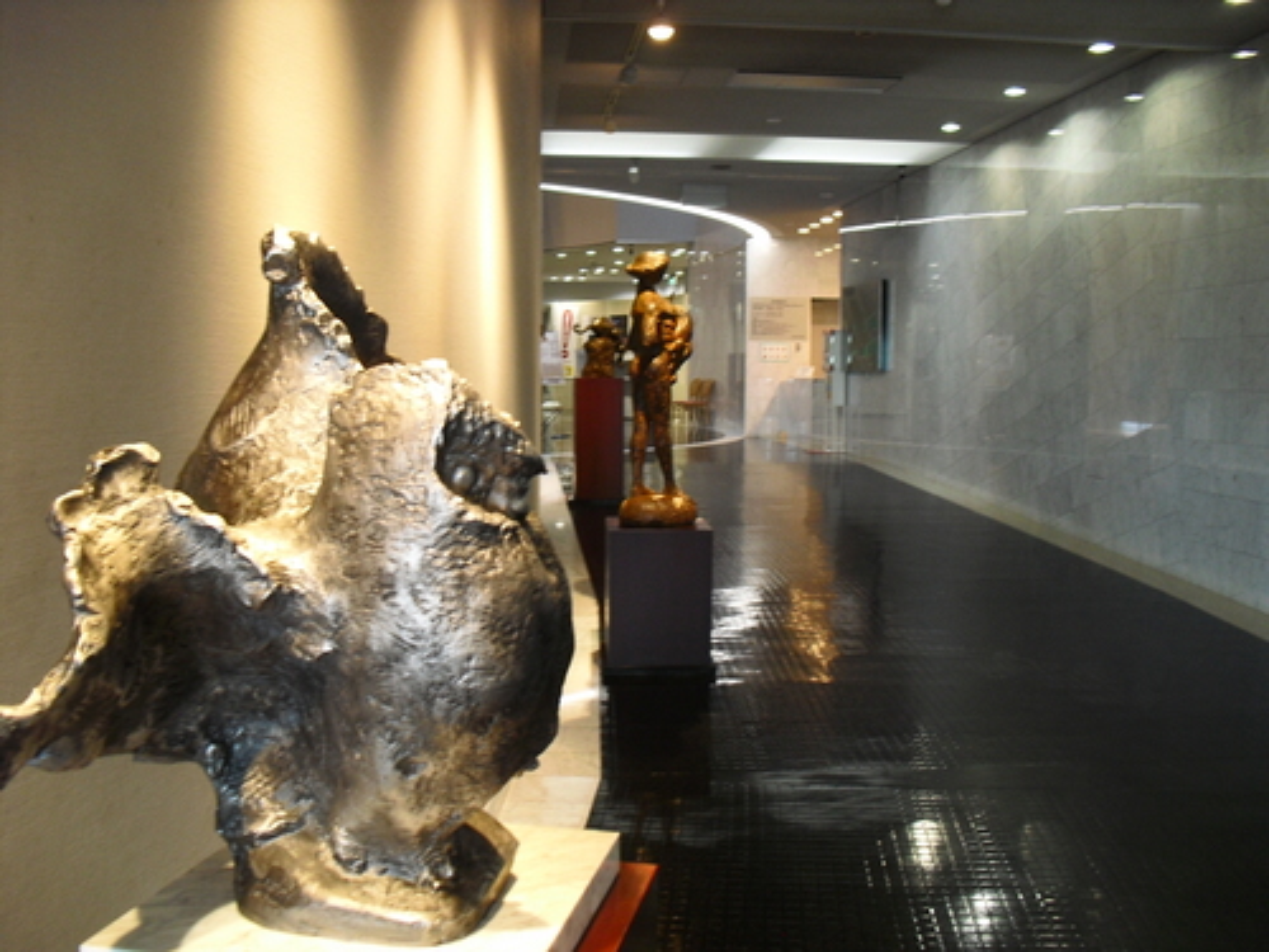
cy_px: 476
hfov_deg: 51.4
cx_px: 634
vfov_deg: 39.7
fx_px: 1320
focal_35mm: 36
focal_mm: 6.3
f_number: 3.1
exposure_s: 1/10
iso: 200
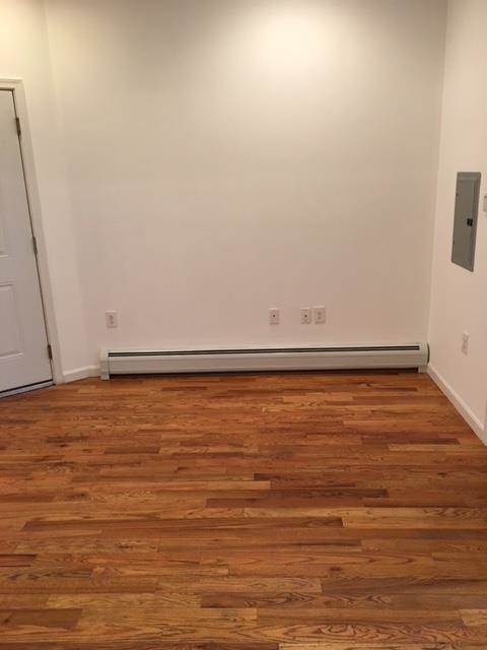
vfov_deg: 61.7
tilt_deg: -13.9
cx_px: 244
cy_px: 325
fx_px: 544
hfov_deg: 48.2
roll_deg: +2.4
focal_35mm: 29
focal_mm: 4.15
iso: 50
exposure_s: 1/15
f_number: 2.2
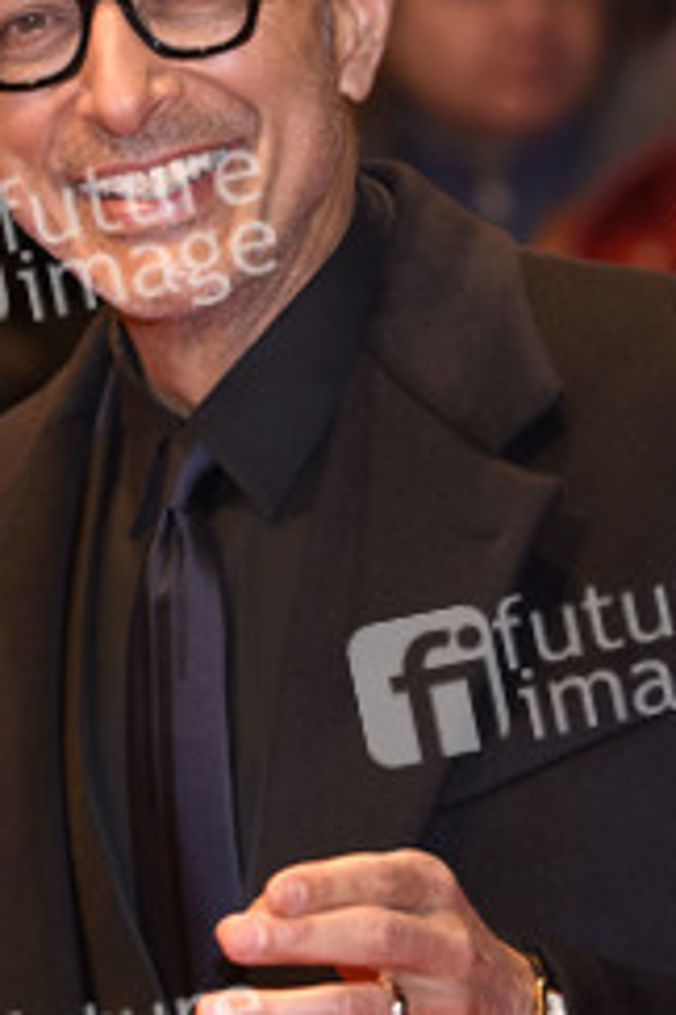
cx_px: 184
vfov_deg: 7.2
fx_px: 8055
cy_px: 459
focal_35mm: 286
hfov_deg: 4.8
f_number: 3.5
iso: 640
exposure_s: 1/320
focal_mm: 116
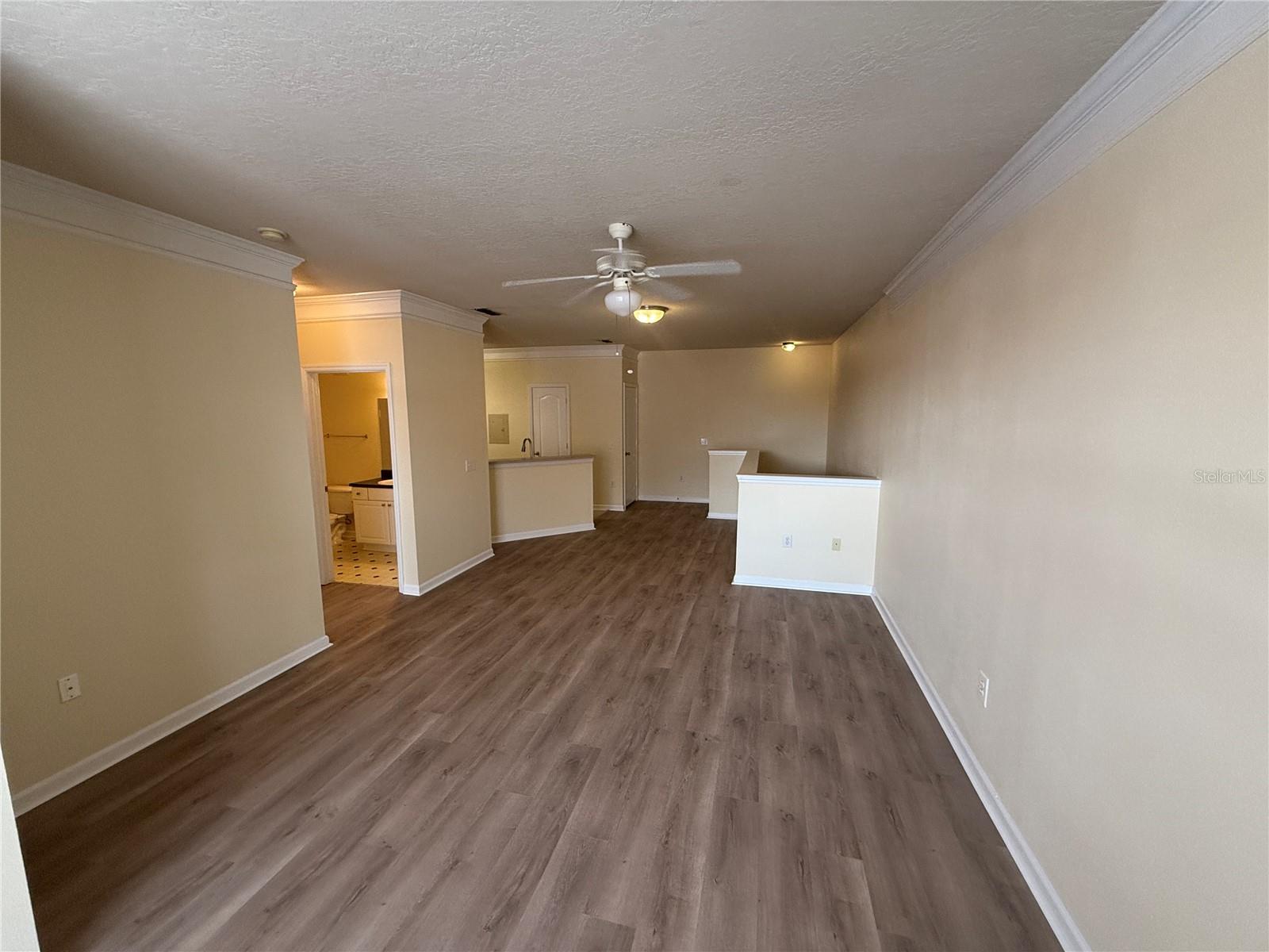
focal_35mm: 14
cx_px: 634
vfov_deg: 85.7
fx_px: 513
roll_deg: -1.0
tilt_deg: -7.9
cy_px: 476
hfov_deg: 102.1
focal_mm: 2.22
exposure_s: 1/99
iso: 200
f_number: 2.2
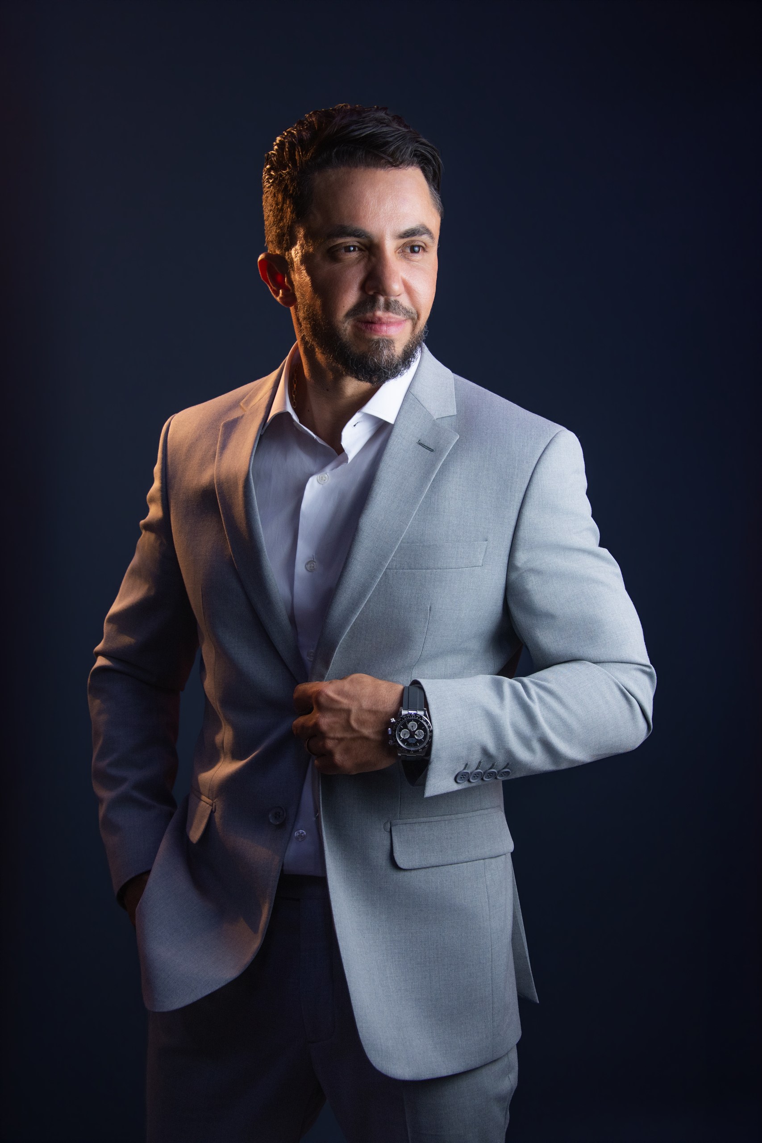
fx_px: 1667
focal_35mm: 52
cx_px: 381
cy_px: 572
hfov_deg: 25.8
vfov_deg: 37.8
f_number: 5.6
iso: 640
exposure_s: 1/100
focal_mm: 35
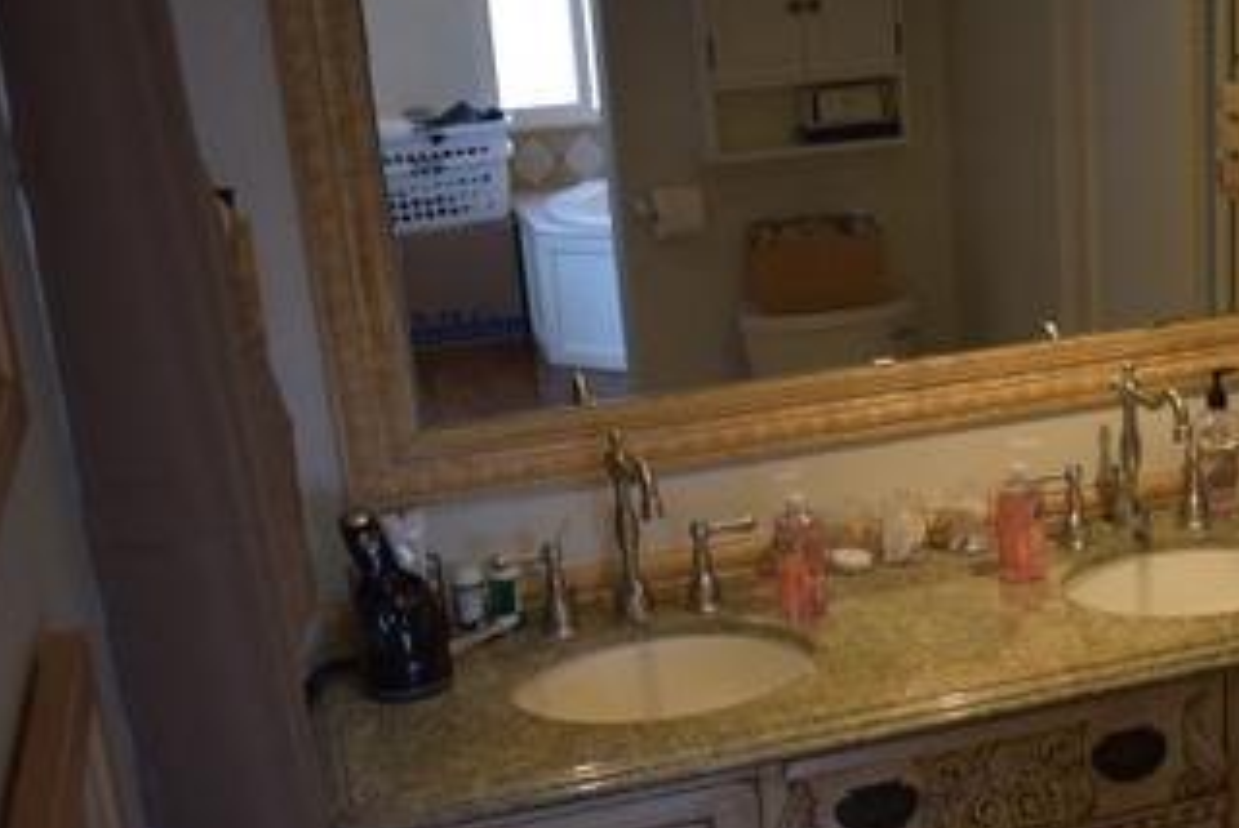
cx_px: 1092
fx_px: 1860
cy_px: 540
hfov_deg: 34.9
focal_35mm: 54
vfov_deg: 25.0
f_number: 3.5
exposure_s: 1/100
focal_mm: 18
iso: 400
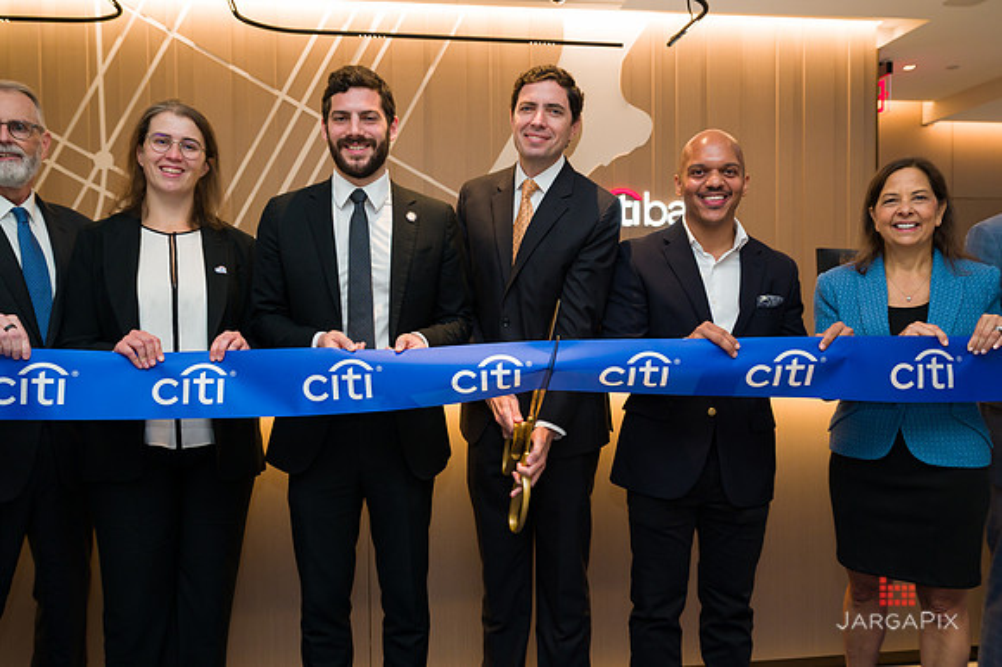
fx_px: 921
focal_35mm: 33
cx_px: 501
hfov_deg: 57.1
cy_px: 334
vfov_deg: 39.8
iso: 640
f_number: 4.5
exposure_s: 1/200
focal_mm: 32
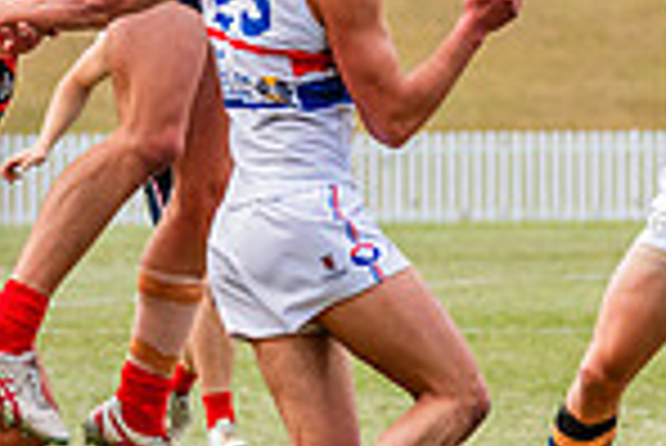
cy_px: -4
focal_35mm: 720
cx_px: 277
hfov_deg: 2.9
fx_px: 13333
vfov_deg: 1.9
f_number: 6.3
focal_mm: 170
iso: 800
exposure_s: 1/1600
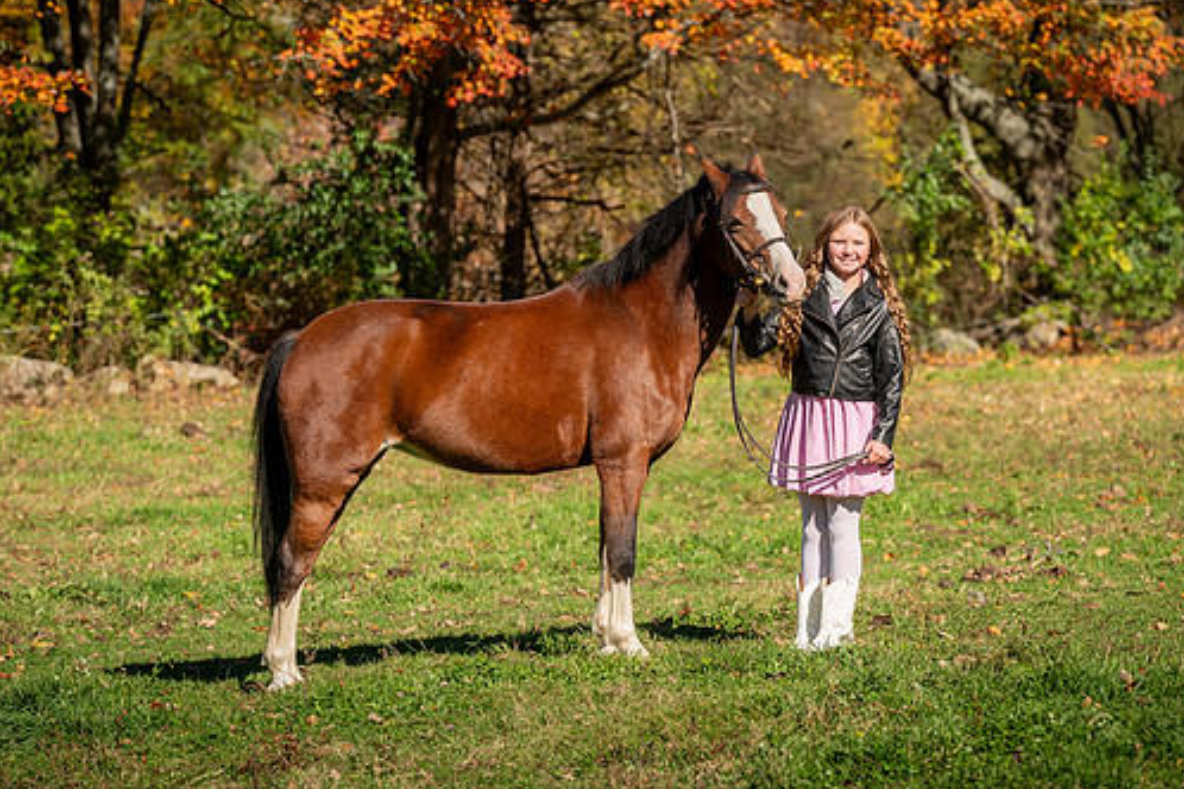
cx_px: 611
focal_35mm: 128
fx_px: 4209
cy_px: 366
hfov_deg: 16.0
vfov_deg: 10.7
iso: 100
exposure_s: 1/2500
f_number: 4
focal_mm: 110
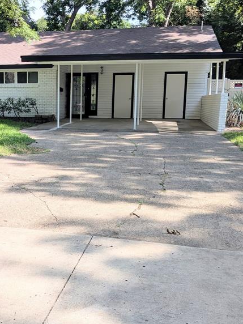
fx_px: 402
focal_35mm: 43
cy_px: 165
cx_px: 62
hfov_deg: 33.0
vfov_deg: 43.8
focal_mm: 4.53
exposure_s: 1/821
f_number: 1.7
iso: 27
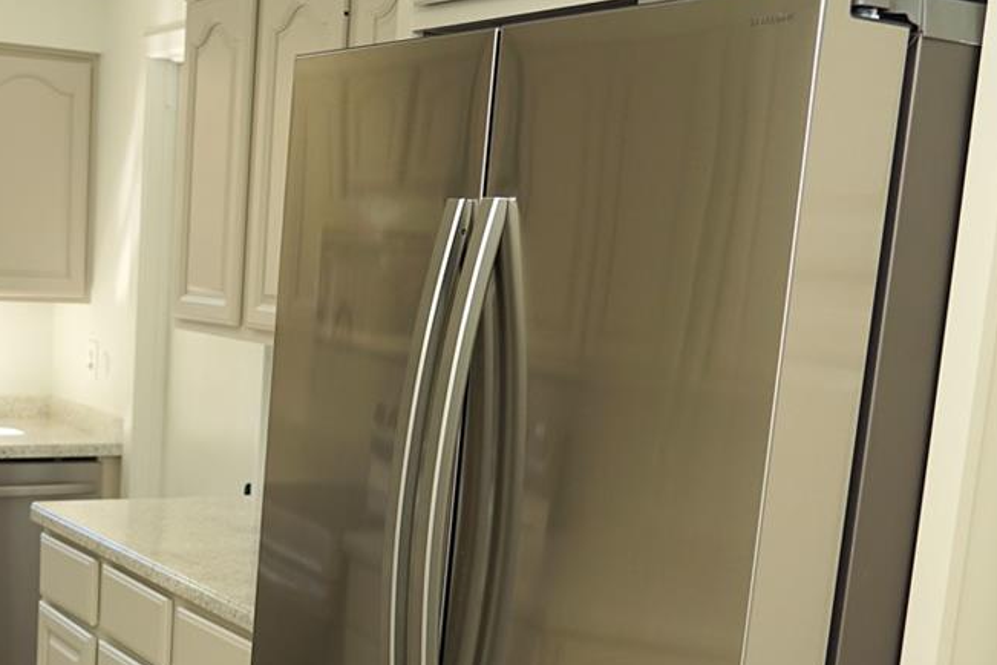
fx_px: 1634
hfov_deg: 33.1
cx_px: 211
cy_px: 535
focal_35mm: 59
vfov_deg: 22.7
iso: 100
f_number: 4
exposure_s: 1/160
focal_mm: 24
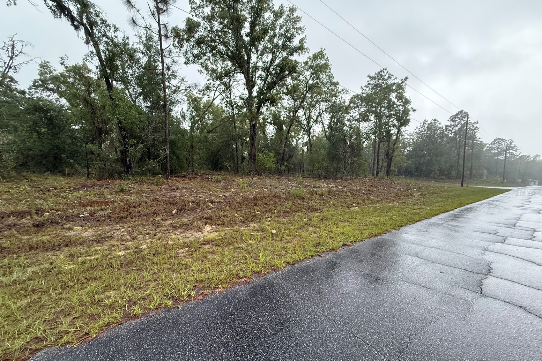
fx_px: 226
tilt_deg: -4.2
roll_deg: +0.0
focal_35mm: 15
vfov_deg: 77.2
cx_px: 269
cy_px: 193
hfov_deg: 100.4
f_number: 2.2
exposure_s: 1/99
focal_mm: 2.22
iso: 320
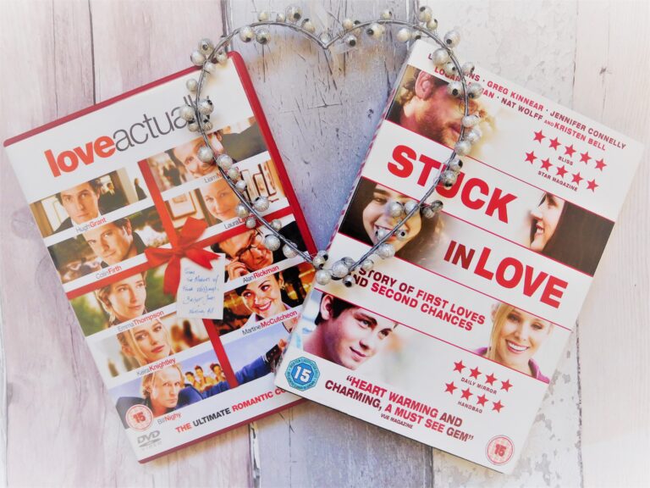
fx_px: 469
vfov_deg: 54.9
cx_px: 325
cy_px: 244
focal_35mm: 25
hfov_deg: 69.4
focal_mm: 4.5
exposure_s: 1/30
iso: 180
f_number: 3.4
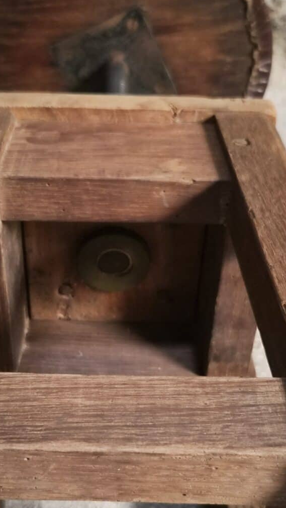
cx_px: 92
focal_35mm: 51
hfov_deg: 23.4
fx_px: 687
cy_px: 279
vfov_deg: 40.5
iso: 2000
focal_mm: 5.4
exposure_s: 1/100
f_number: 1.8
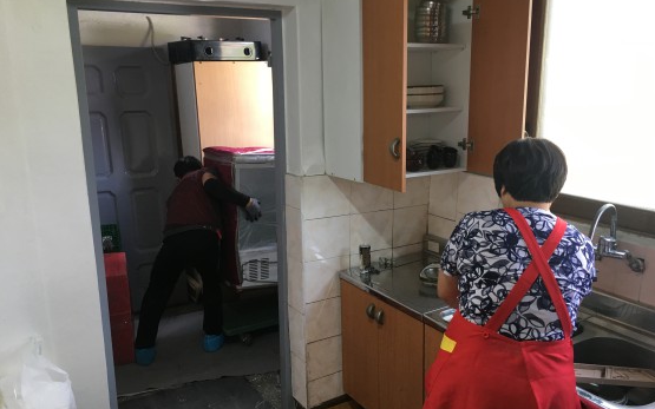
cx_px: 328
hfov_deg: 61.2
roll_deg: +0.1
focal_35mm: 31
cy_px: 215
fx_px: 553
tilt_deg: -12.6
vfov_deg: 40.6
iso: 40
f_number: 2.2
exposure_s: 1/30
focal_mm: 4.15
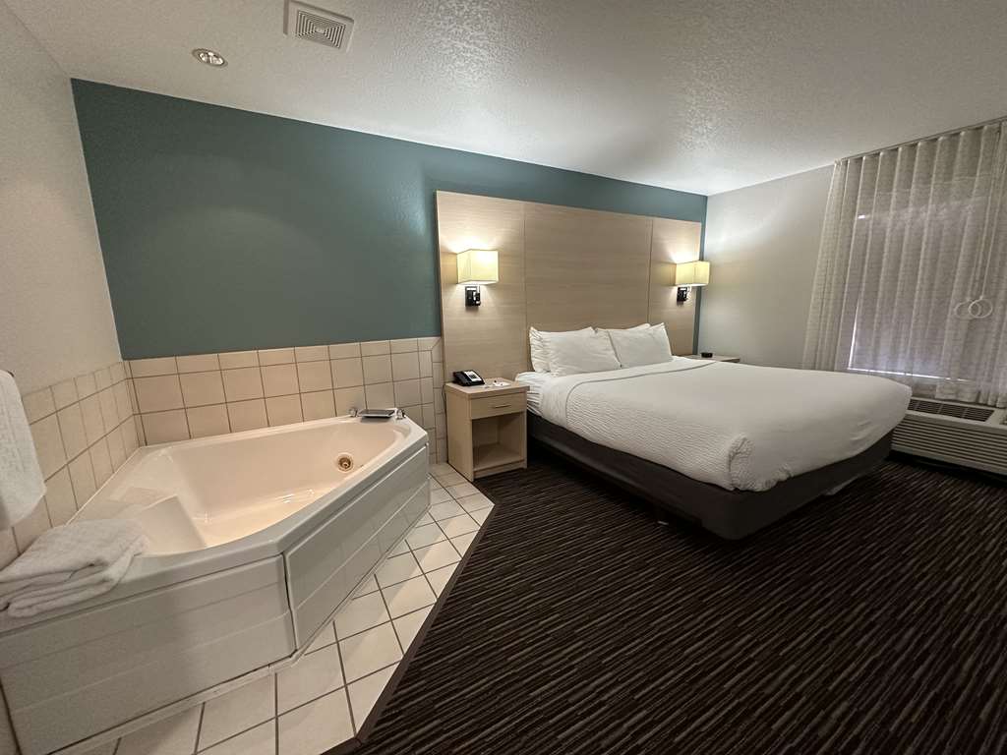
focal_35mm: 14
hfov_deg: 102.1
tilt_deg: -10.3
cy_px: 378
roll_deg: +0.9
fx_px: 407
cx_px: 504
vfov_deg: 85.7
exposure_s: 1/60
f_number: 2.2
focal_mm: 2.22
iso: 320
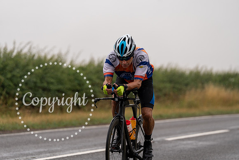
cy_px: 80
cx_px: 120
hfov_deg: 10.9
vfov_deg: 7.3
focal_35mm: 188
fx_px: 1248
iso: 100
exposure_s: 1/1000
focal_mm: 188
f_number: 4
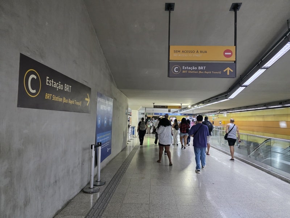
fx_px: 193
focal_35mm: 23
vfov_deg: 58.9
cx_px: 145
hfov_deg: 73.9
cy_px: 109
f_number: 1.7
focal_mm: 6.3
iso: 1250
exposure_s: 1/120
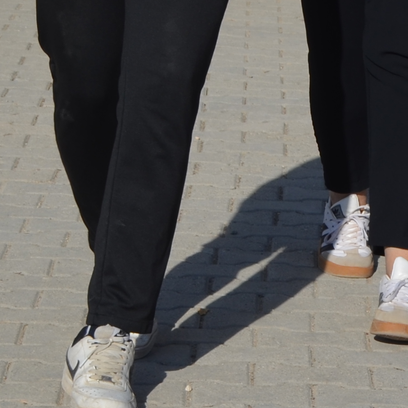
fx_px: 3134
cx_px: 996
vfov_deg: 7.4
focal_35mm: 235
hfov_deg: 7.0
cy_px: -155
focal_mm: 34
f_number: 9
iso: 100
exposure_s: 1/320
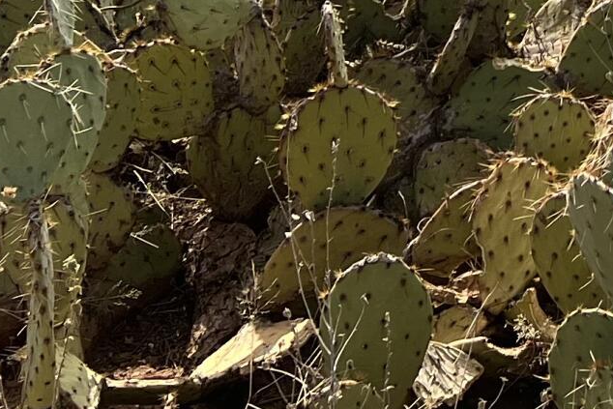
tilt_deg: -8.3
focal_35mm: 128
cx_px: 994
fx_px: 2180
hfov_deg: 14.6
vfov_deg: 9.6
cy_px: -538
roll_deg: -3.7
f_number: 1.5
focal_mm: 5.7
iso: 50
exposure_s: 1/4630
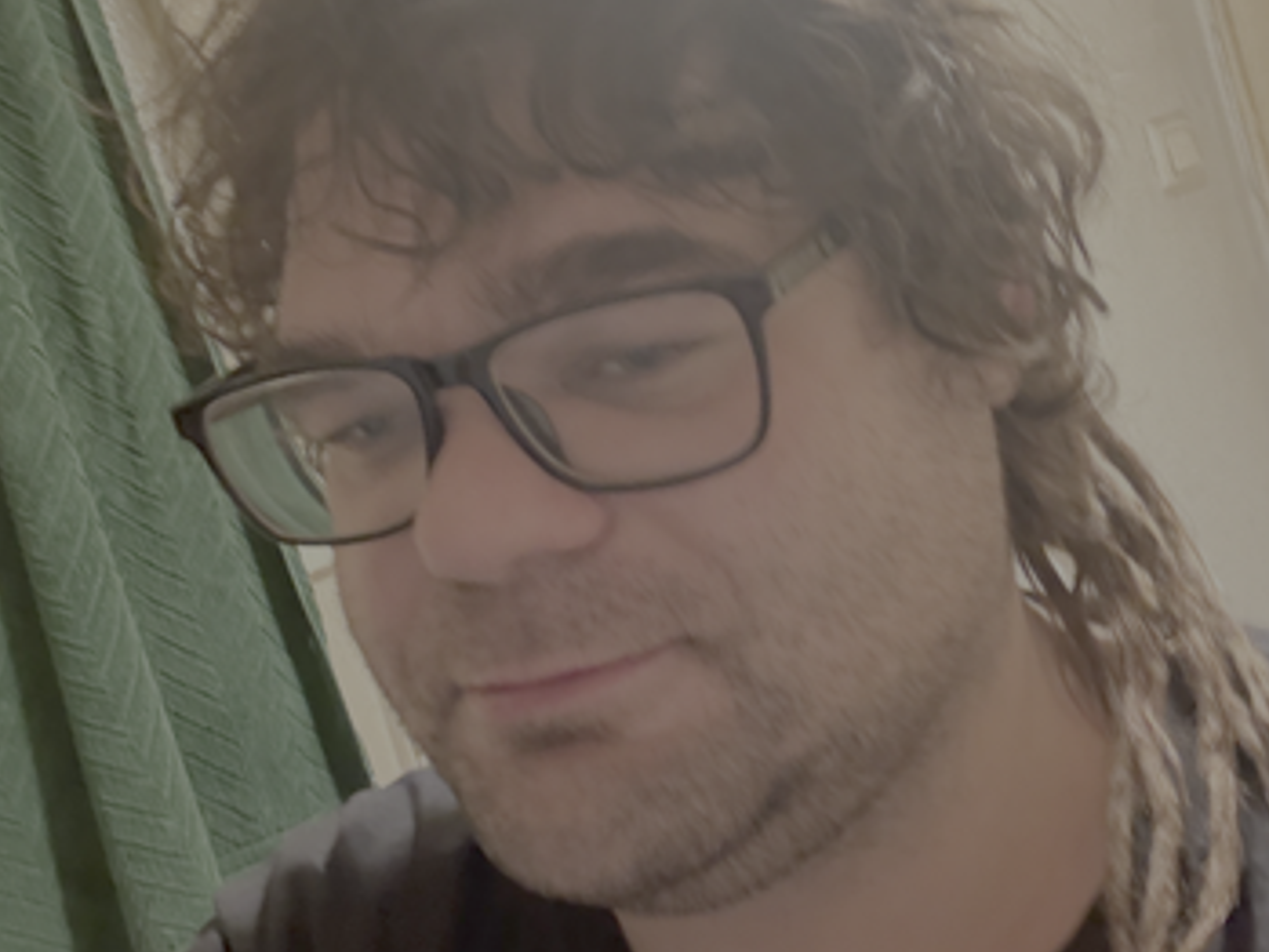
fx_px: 1577
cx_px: 631
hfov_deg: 43.8
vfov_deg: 33.3
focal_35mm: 43
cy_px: 316
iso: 500
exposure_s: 1/25
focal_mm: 2.69
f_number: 1.9
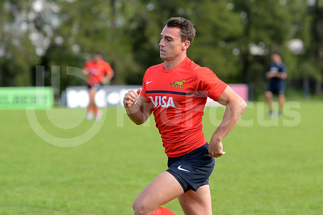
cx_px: 162
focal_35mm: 195
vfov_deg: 7.0
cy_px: 108
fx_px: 1750
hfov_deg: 10.5
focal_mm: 195
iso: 400
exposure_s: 1/500
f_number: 4
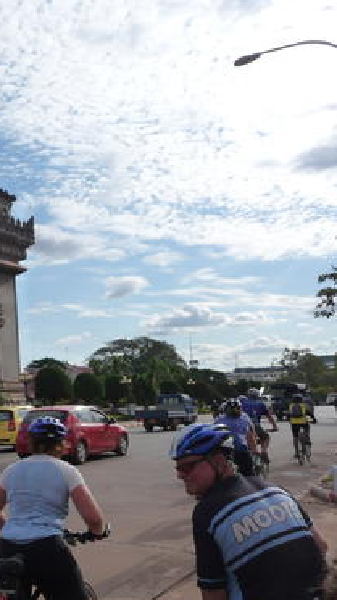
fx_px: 652
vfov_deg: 49.4
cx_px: -58
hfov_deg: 26.1
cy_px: 301
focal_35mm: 41
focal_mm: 4.7
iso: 160
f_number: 8
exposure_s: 1/400
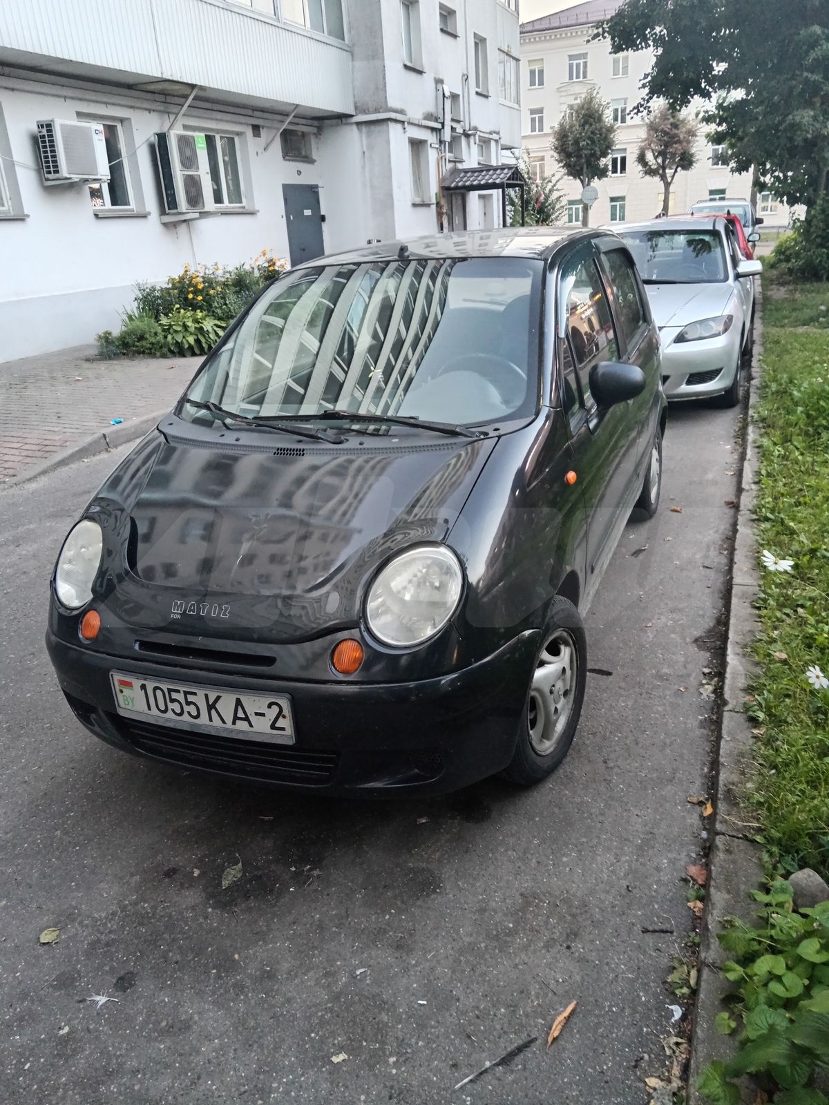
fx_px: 862
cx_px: 414
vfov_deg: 65.3
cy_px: 552
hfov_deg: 51.4
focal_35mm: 27
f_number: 1.9
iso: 1185
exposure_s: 1/33.3
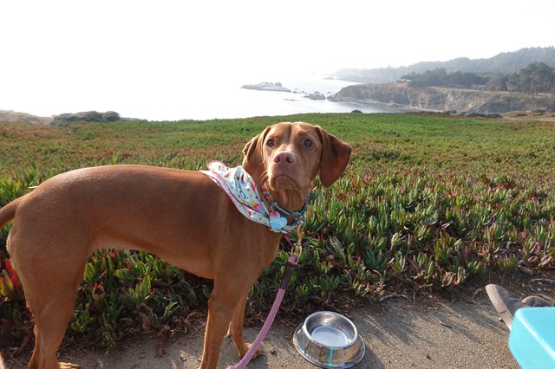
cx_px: 278
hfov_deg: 73.8
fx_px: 370
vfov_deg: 53.1
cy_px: 184
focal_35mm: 24
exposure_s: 1/250
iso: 100
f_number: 4
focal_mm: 9
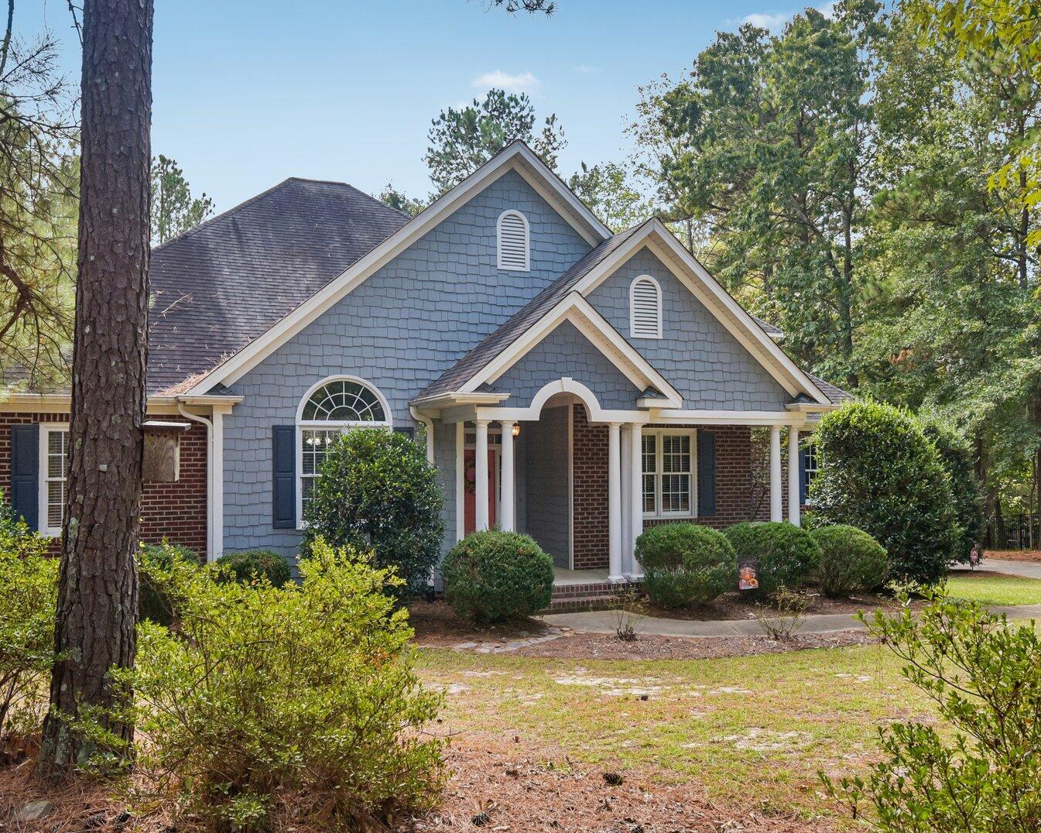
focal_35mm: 30
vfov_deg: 48.5
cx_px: 507
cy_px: 385
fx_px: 924
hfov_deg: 58.8
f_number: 8
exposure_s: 1/250
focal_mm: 21
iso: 360
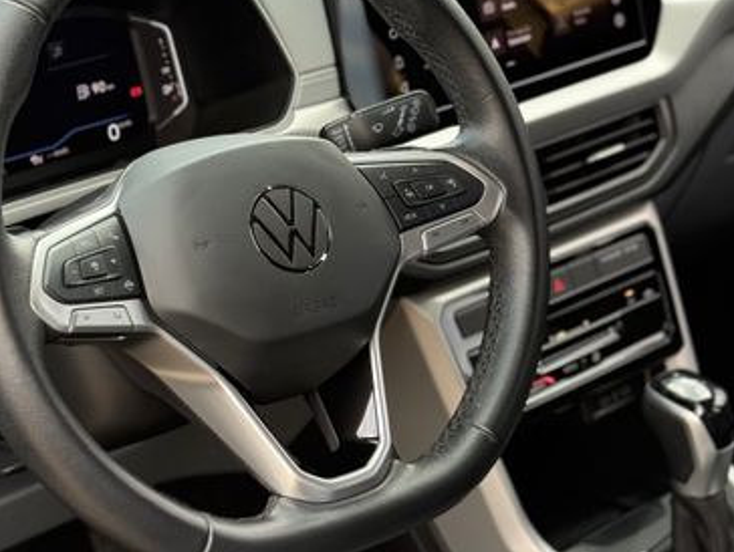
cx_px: 343
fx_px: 1316
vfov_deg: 23.7
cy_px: 266
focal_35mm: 62
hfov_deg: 31.1
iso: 160
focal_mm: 6.76
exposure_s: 1/236
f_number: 1.78
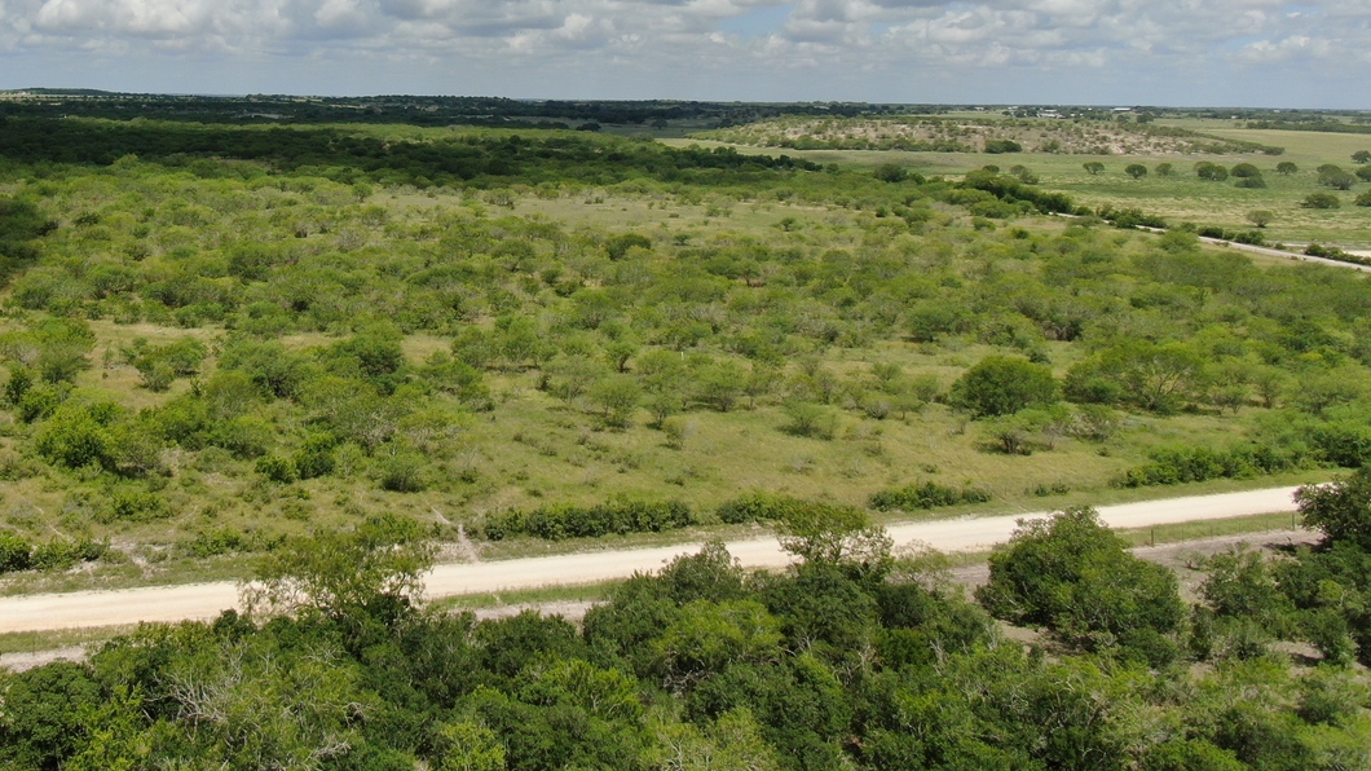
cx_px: 446
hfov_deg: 52.9
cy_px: 116
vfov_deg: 30.9
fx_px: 1345
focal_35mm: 37
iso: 100
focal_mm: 4.48
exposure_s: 1/2000
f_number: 2.8
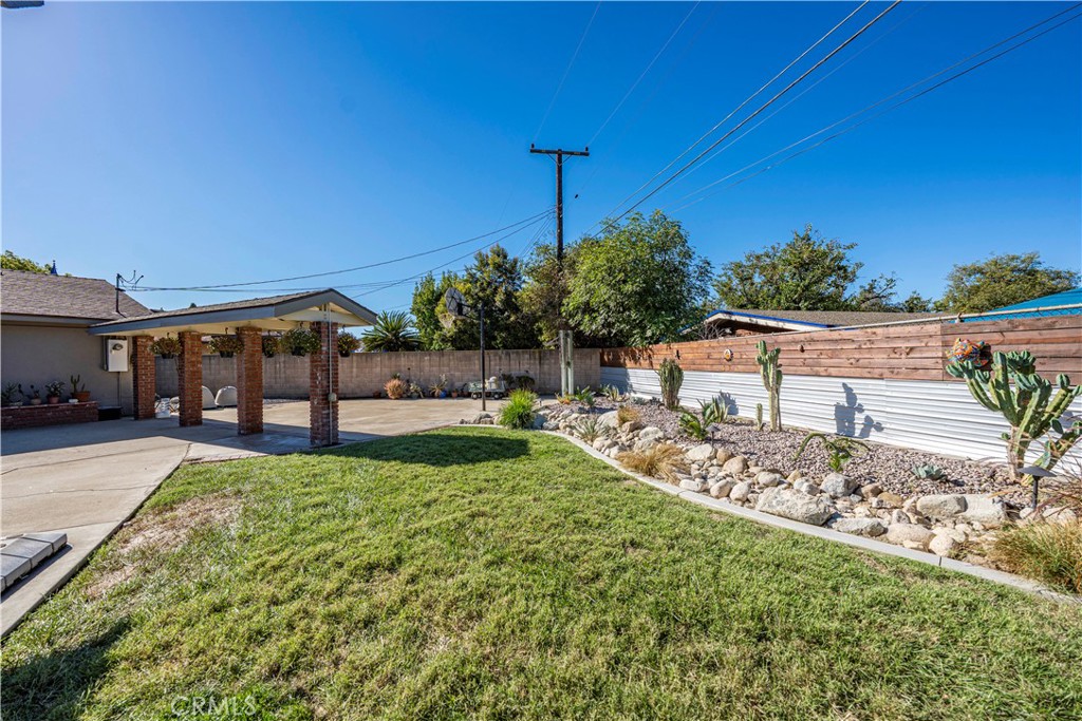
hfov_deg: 108.3
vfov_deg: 85.4
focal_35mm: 13
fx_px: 391
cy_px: 360
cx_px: 541
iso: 80
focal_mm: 13
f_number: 5.6
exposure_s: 1/400
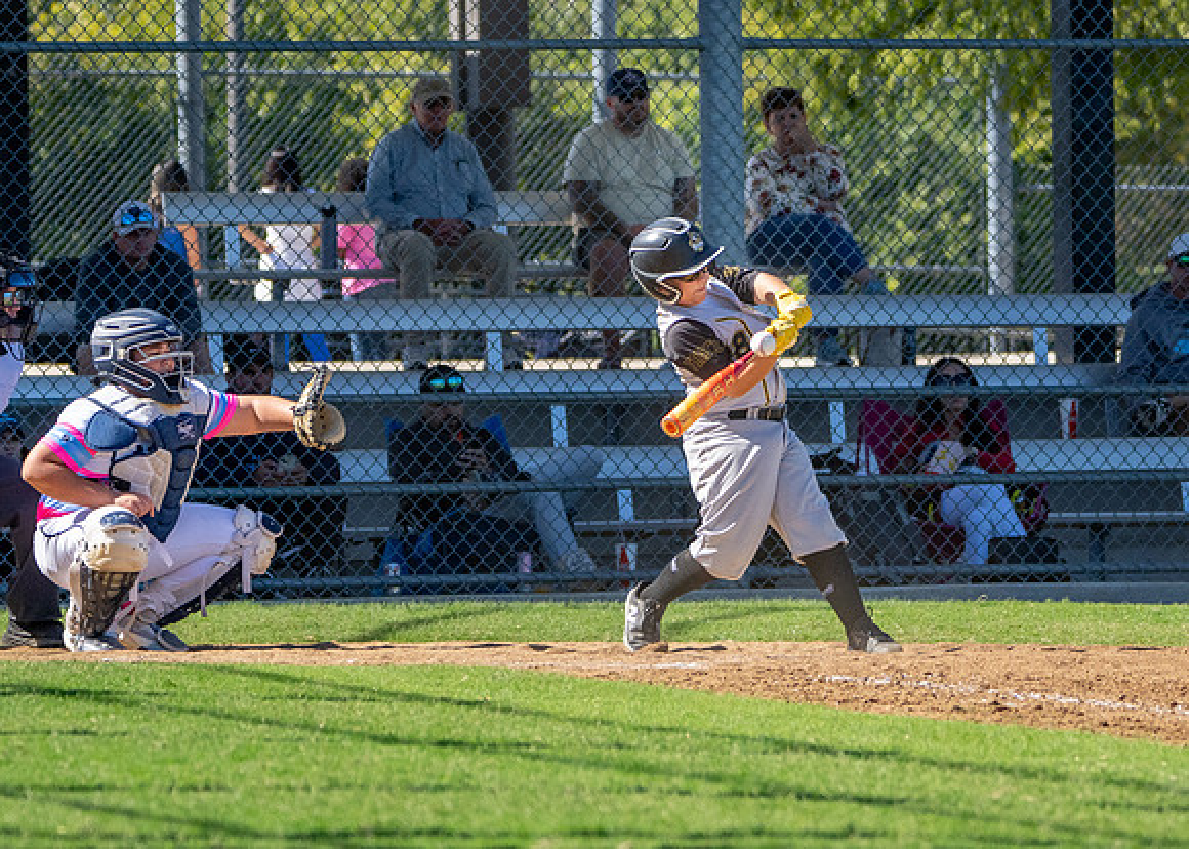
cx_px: 647
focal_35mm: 316
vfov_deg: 4.5
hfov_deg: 6.4
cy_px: 308
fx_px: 10683
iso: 1000
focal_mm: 162
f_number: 5
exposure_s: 1/4000
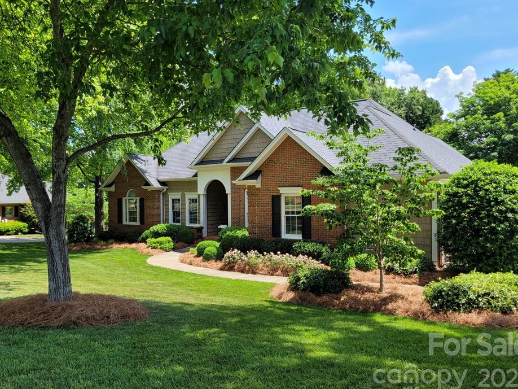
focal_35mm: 29
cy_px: 198
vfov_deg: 48.2
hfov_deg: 61.6
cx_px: 253
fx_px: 434
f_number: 1.8
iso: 40
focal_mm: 5.4
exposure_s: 1/812
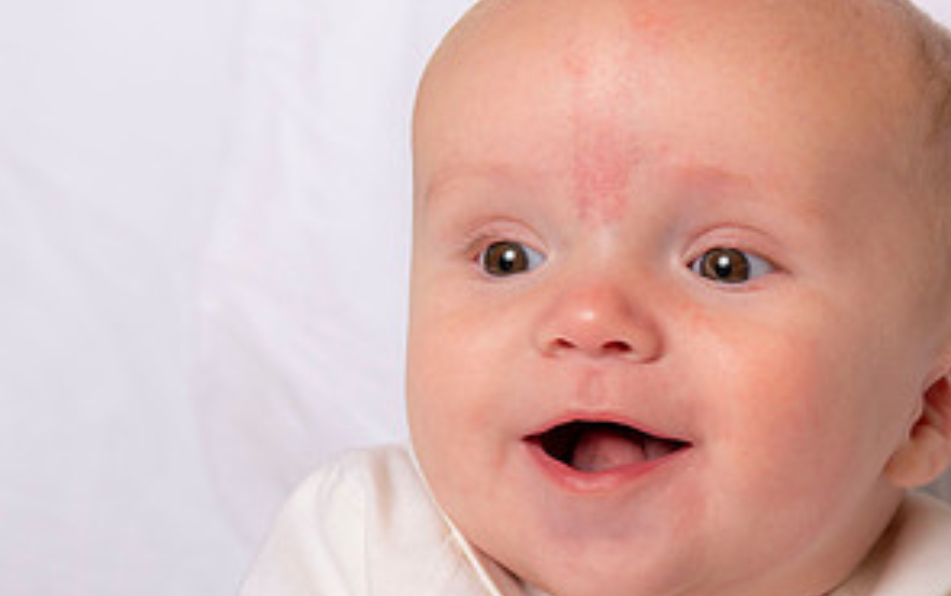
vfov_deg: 9.4
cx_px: 793
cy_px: 428
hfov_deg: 14.8
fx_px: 3632
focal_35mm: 140
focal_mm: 60
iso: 250
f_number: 5.6
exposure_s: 1/200
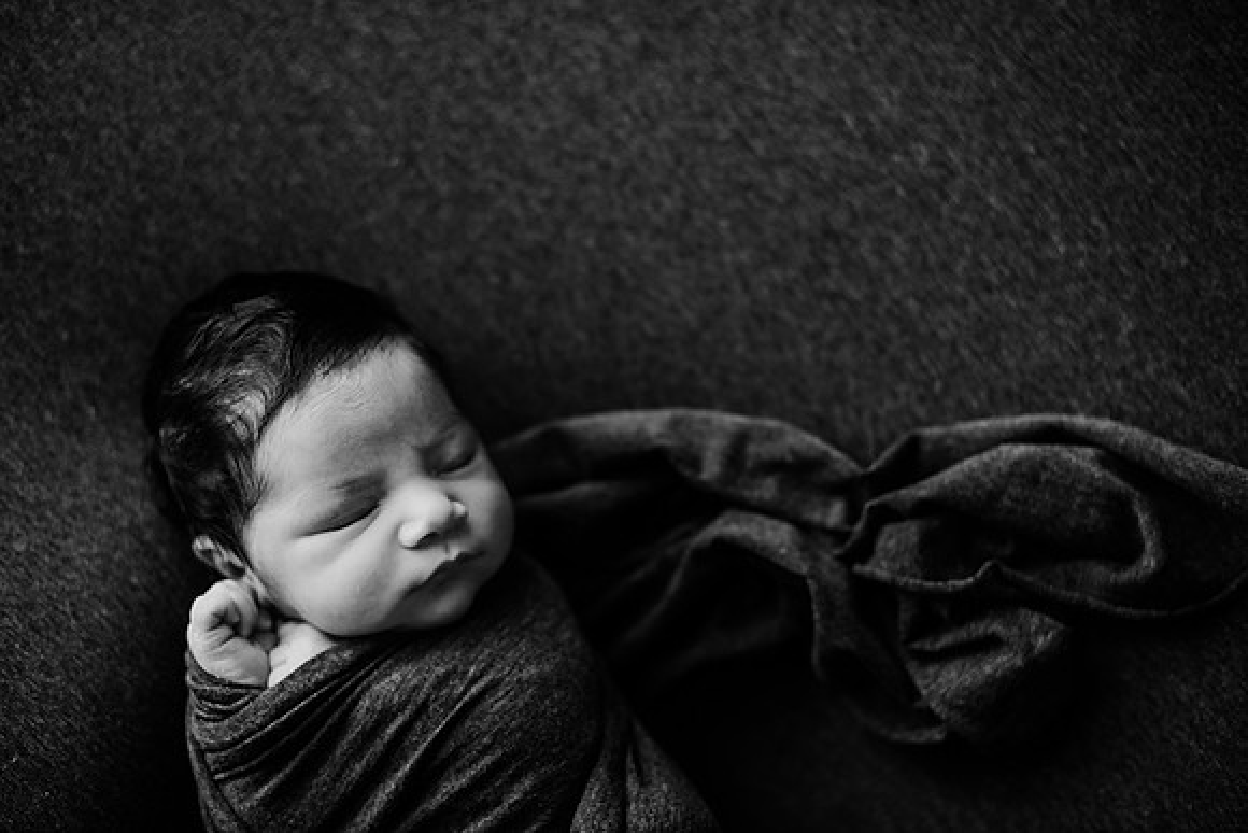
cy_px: 416
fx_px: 1734
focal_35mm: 50
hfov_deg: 39.6
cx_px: 624
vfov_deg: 27.0
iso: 100
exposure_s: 1/160
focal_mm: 50
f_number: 2.2
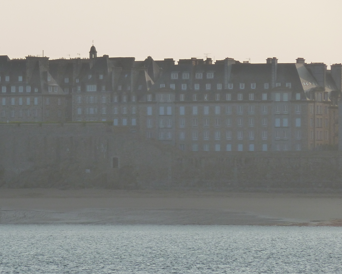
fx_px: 4504
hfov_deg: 4.3
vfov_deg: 3.5
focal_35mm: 445
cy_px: 135
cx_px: 150
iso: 125
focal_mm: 49.2
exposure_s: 1/400
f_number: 4.9
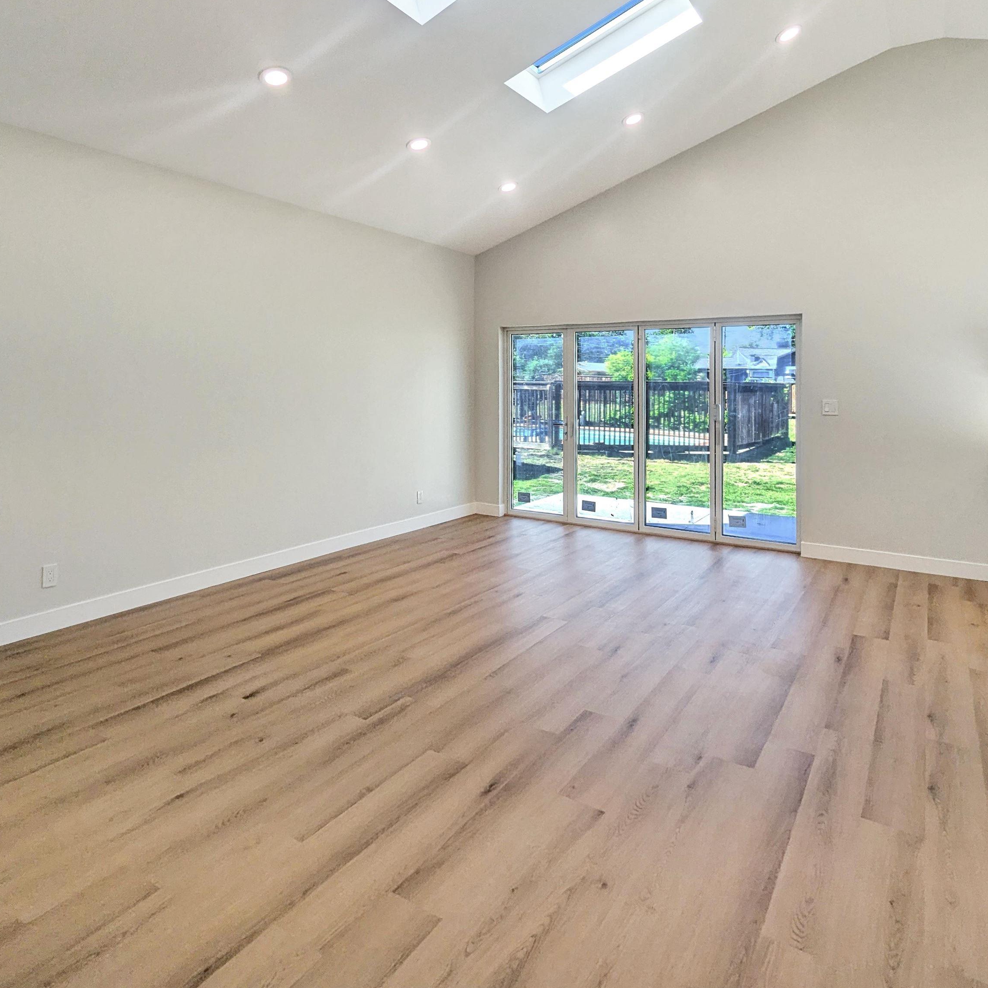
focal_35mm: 19
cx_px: 547
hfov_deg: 77.4
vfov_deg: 77.7
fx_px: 614
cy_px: 494
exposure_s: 1/307
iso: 43
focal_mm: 2.35
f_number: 2.2
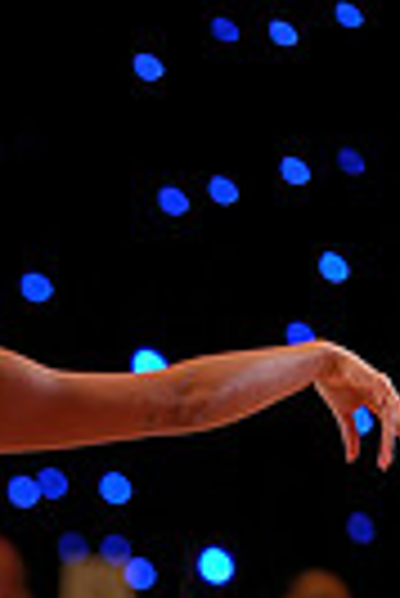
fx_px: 11137
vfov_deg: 3.1
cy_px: 935
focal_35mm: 670
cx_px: -438
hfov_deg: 2.1
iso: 500
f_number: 2.8
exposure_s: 1/400
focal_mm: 154
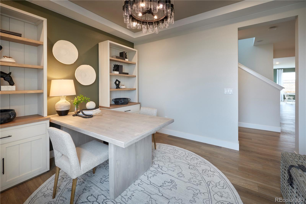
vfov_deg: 81.2
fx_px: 119
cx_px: 153
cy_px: 102
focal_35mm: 14
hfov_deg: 104.3
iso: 200
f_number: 11
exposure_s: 1/13
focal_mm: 14
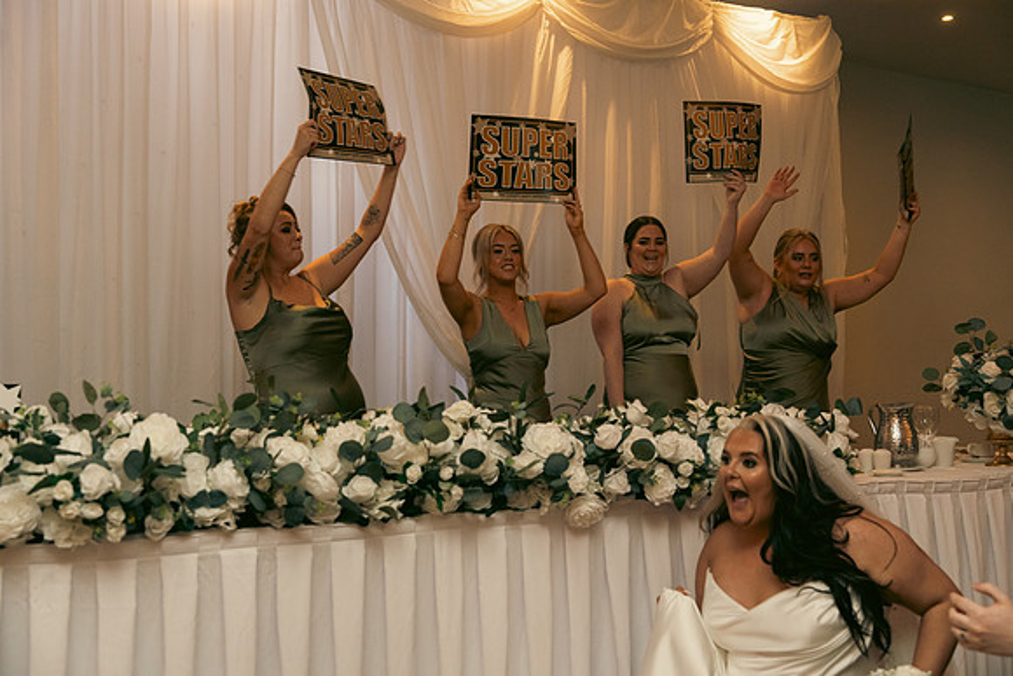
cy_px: 338
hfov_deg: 48.4
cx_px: 506
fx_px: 1126
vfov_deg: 33.4
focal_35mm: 40
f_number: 3.5
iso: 2500
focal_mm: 40
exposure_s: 1/160
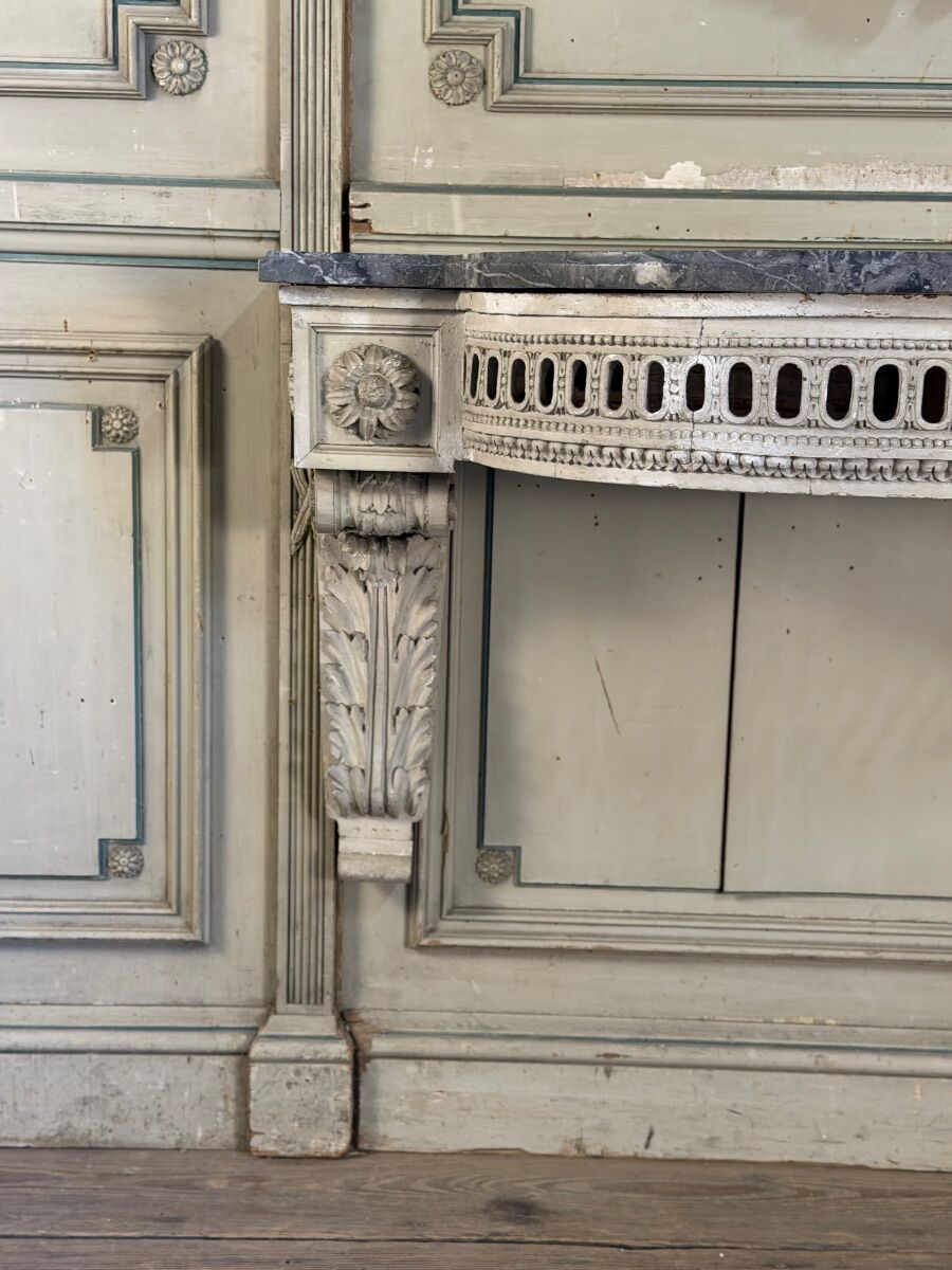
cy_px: 635
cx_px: 476
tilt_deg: -10.3
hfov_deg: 30.3
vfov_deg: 39.7
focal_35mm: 48
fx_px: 1760
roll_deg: -2.0
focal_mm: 6.76
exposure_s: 1/50
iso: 160
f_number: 1.78
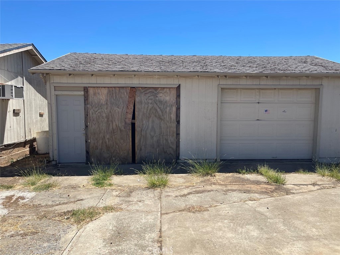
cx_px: 170
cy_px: 128
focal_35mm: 25
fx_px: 246
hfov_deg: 69.4
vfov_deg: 54.9
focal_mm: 5.1
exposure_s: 1/3788
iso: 32
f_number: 1.6
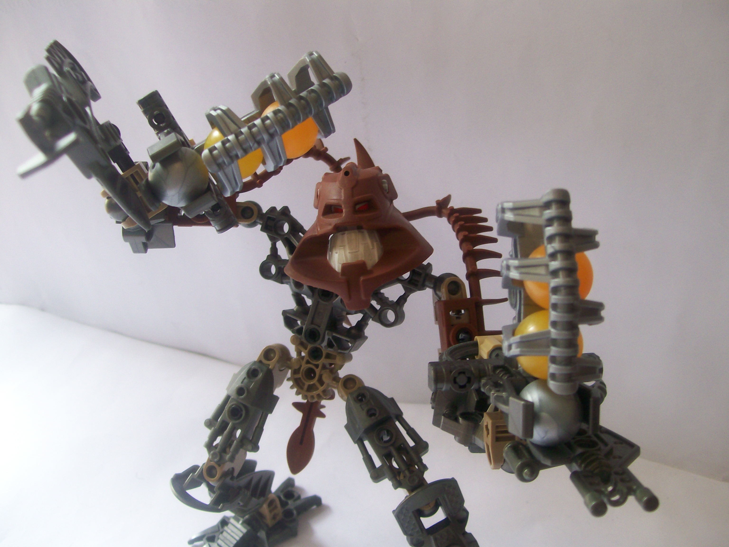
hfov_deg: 51.4
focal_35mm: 36
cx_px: 364
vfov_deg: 39.7
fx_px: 758
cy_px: 274
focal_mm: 6
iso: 80
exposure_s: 1/54
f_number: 2.7
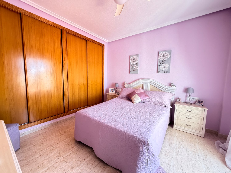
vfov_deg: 85.7
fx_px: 93
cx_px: 116
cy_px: 86
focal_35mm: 14
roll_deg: +0.5
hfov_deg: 102.1
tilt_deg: -4.9
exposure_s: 1/85
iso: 320
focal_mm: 2.22
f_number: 2.2
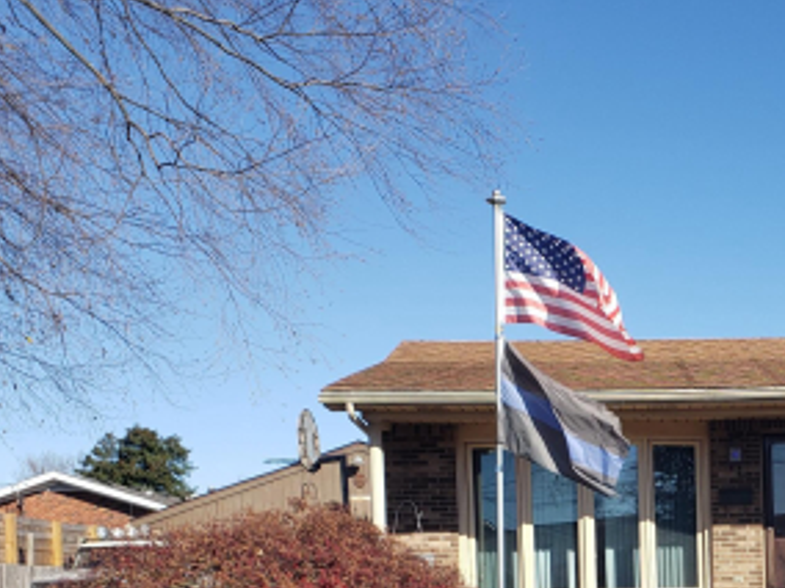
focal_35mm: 61
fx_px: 1383
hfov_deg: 29.9
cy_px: 651
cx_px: 750
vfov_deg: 22.6
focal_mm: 4.3
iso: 50
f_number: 2.4
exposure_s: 1/1099
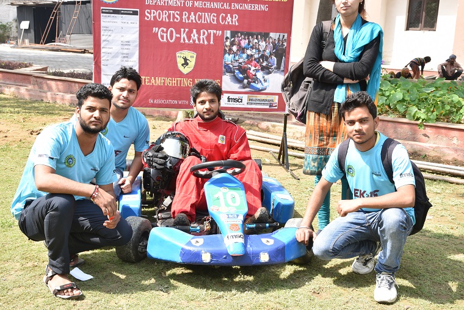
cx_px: 235
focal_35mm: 45
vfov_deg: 29.9
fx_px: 580
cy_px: 142
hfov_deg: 43.6
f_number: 8
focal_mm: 38
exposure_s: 1/200
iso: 500
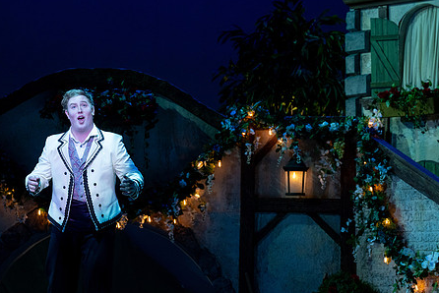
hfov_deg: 12.1
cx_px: 161
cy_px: 172
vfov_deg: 8.1
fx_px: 2062
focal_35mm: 169
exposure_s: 1/160
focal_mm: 130
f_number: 5
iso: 1000
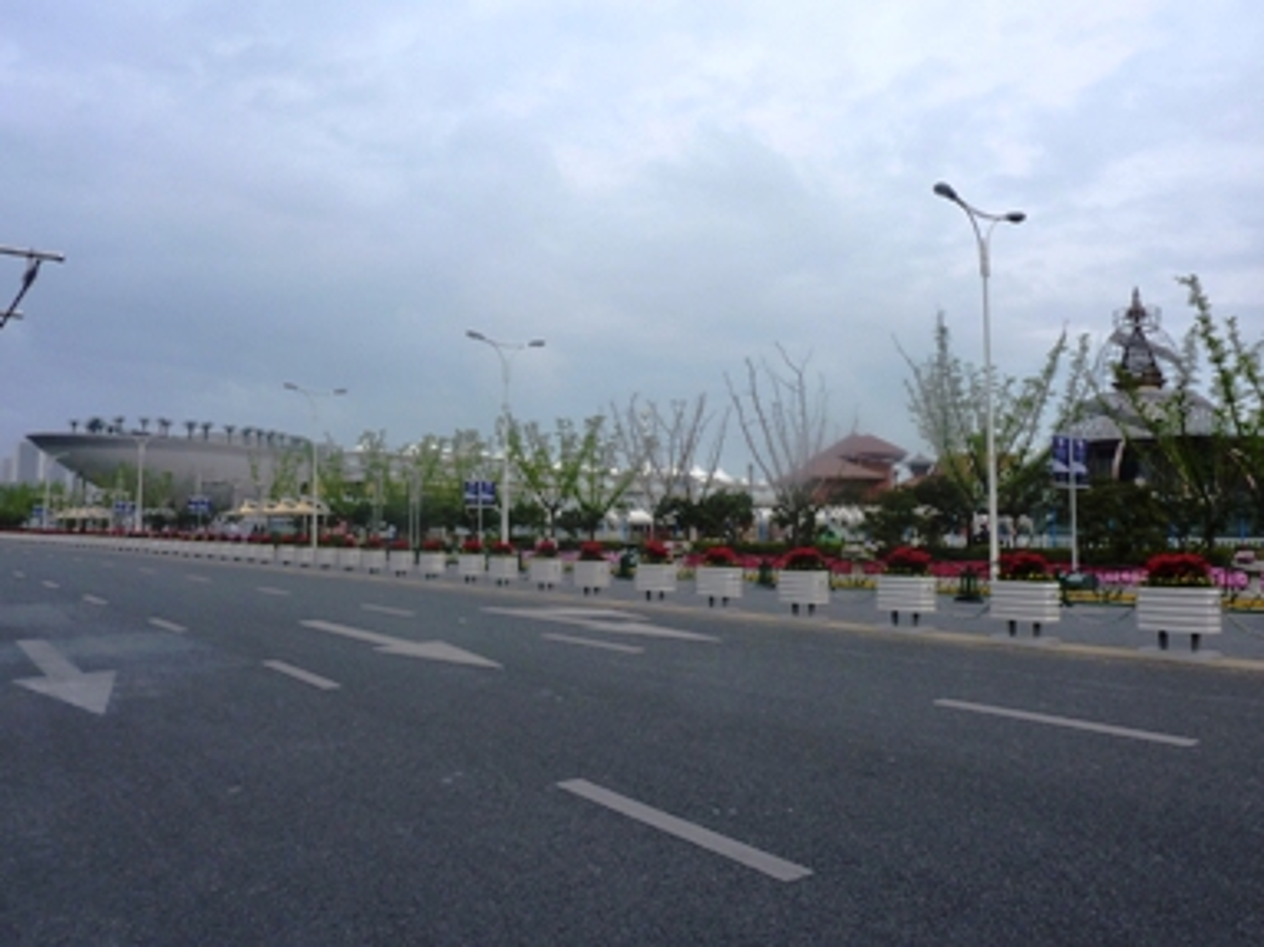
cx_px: 632
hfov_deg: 69.4
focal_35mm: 25
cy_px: 474
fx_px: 913
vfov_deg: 54.9
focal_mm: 4.1
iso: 125
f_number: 5.6
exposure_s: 1/800
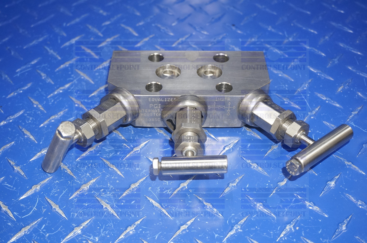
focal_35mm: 48
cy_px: 122
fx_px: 489
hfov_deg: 41.2
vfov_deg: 28.0
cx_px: 184
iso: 800
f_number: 5
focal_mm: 32
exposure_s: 1/125
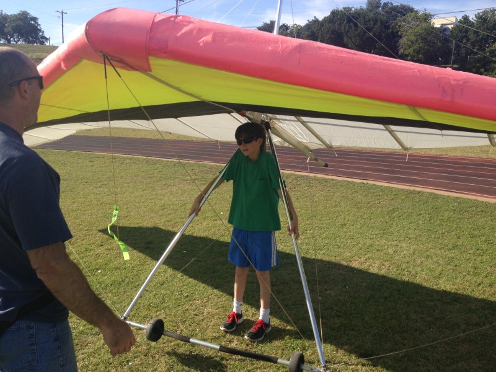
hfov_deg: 52.6
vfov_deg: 40.7
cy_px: 186
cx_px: 248
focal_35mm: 35
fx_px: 502
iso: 50
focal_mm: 4.28
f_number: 2.4
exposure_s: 1/1284
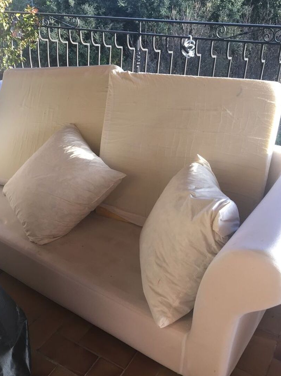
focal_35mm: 36
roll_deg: +2.9
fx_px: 390
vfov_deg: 51.4
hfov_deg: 39.5
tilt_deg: -28.5
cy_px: 183
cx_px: 115
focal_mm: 4.15
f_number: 2.2
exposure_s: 1/100
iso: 32
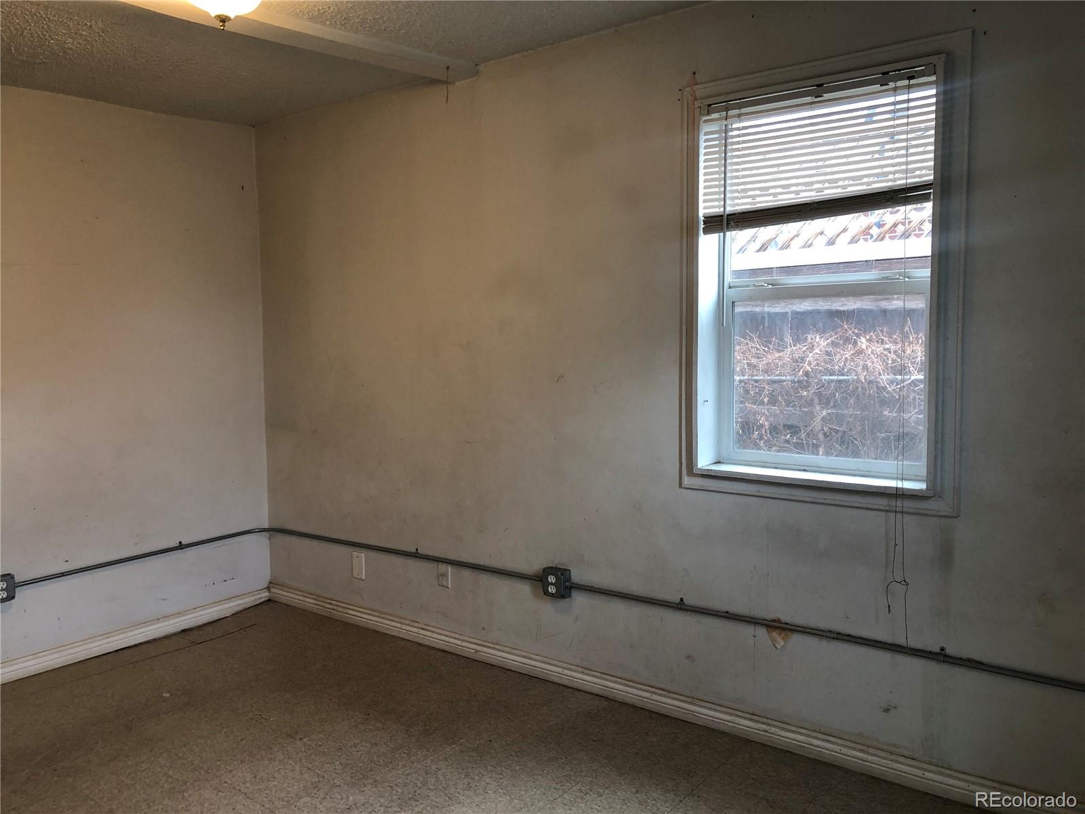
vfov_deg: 49.7
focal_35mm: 28
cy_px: 407
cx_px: 542
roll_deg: +0.6
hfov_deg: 63.4
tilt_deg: -4.1
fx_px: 878
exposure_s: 1/30
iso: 25
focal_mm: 3.99
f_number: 1.8
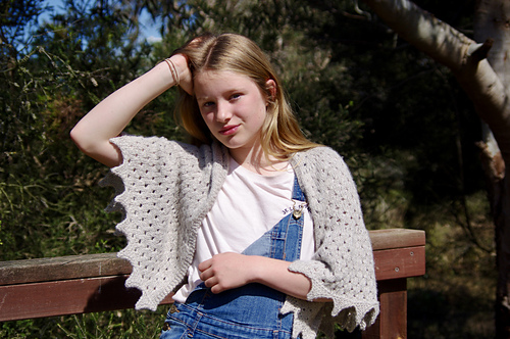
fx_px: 1231
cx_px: 255
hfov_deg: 23.4
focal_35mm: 87
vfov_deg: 15.7
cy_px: 170
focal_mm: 57.5
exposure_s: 1/2000
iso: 200
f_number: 5.6
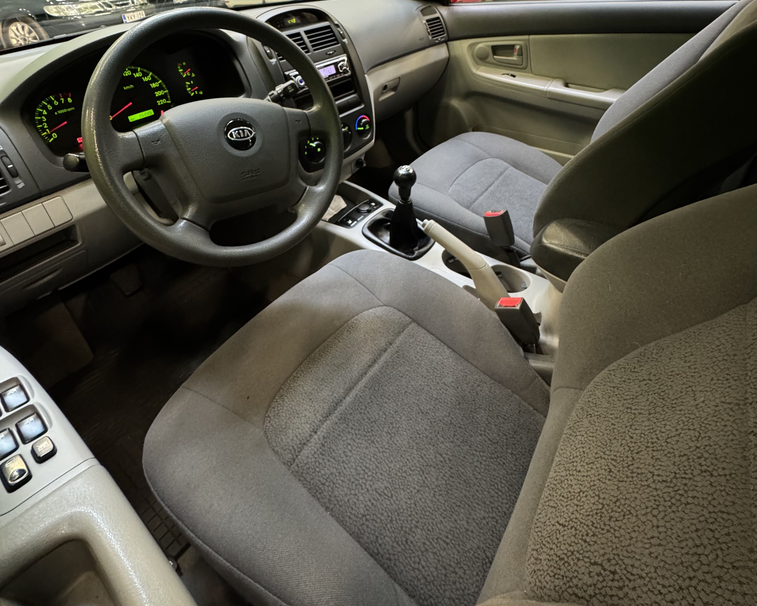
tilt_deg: -24.3
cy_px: 145
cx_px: 380
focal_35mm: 19
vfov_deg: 66.1
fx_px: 426
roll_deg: +1.5
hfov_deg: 83.3
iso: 800
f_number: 2.2
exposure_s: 1/50
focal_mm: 2.22
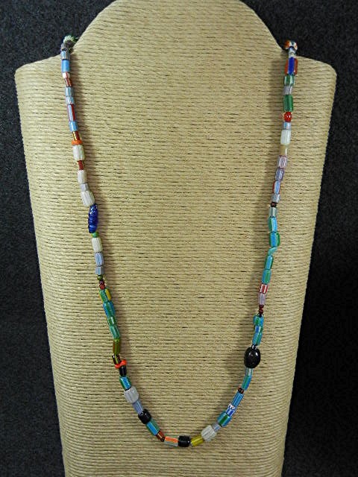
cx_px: 179
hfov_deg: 41.8
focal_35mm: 34
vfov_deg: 54.0
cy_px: 238
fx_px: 469
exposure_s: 1/30
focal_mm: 6.2
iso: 742
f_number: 7.2
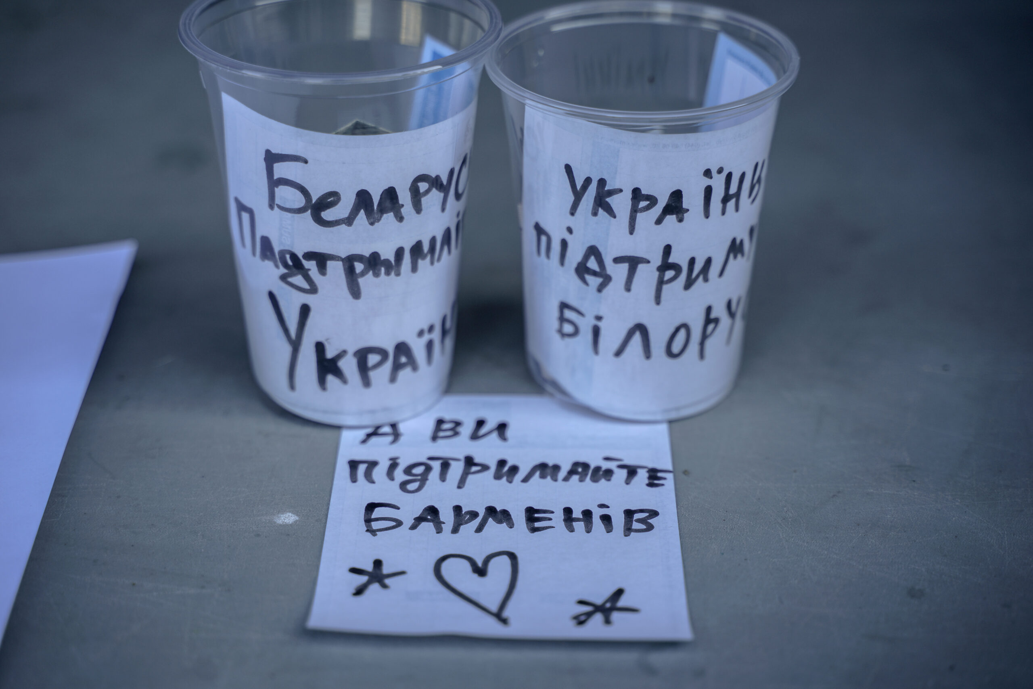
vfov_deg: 18.2
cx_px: 516
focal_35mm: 75
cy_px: 344
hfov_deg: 27.0
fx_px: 2152
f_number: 3.5
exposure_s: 1/160
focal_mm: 75
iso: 100
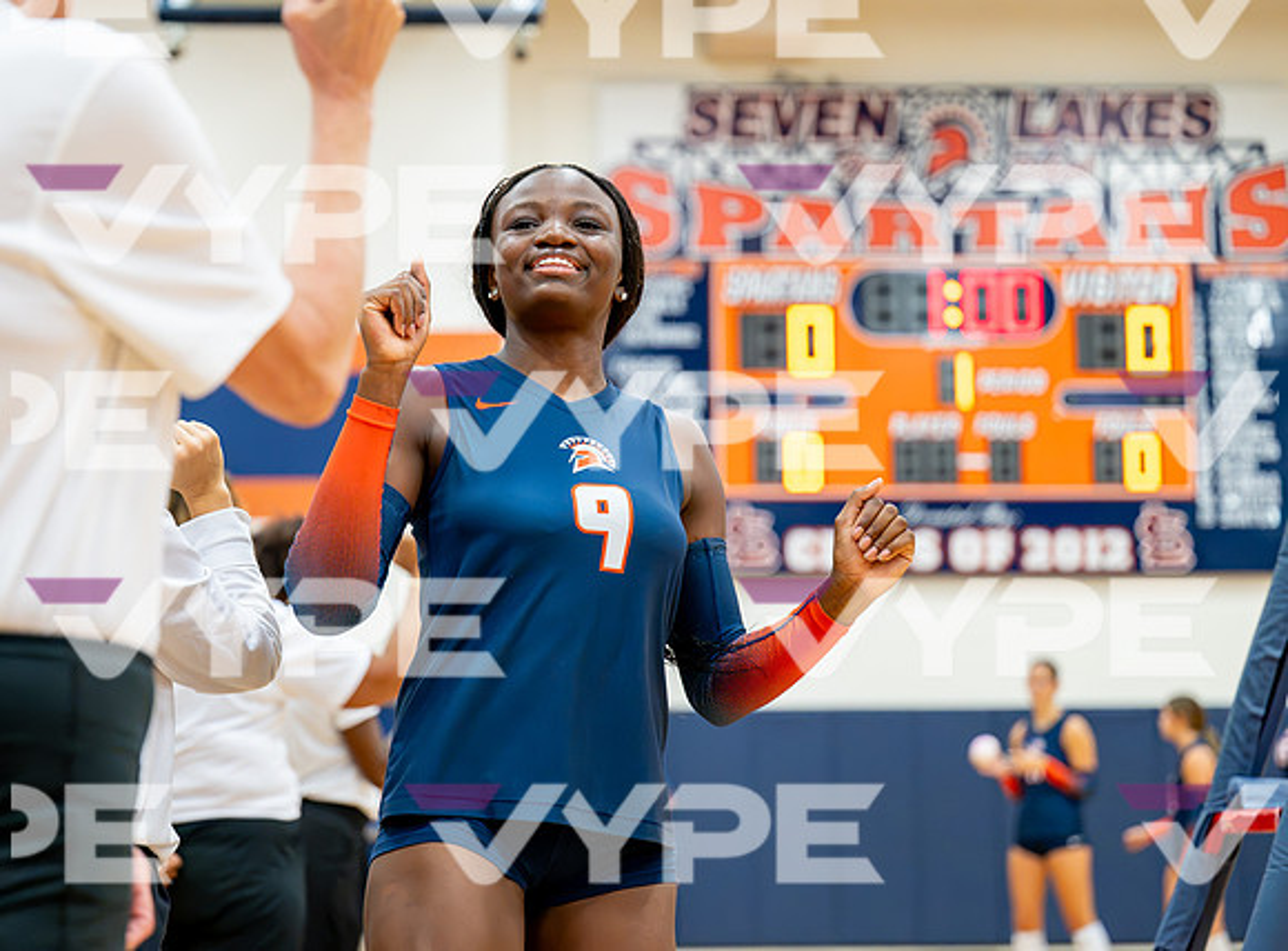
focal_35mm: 78
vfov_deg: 18.7
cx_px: 551
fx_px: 2893
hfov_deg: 25.1
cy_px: 463
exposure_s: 1/800
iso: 6400
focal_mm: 70
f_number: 2.8
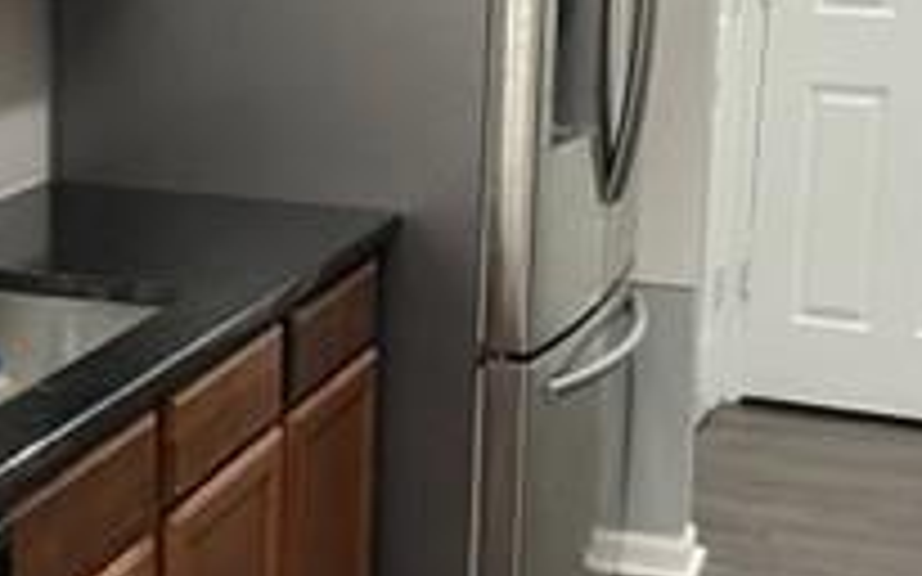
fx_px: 2160
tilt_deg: -11.1
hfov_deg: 23.7
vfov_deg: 15.2
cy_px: 194
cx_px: 175
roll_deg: -0.8
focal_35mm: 86
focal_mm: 4.2
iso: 160
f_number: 1.6
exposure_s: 1/60
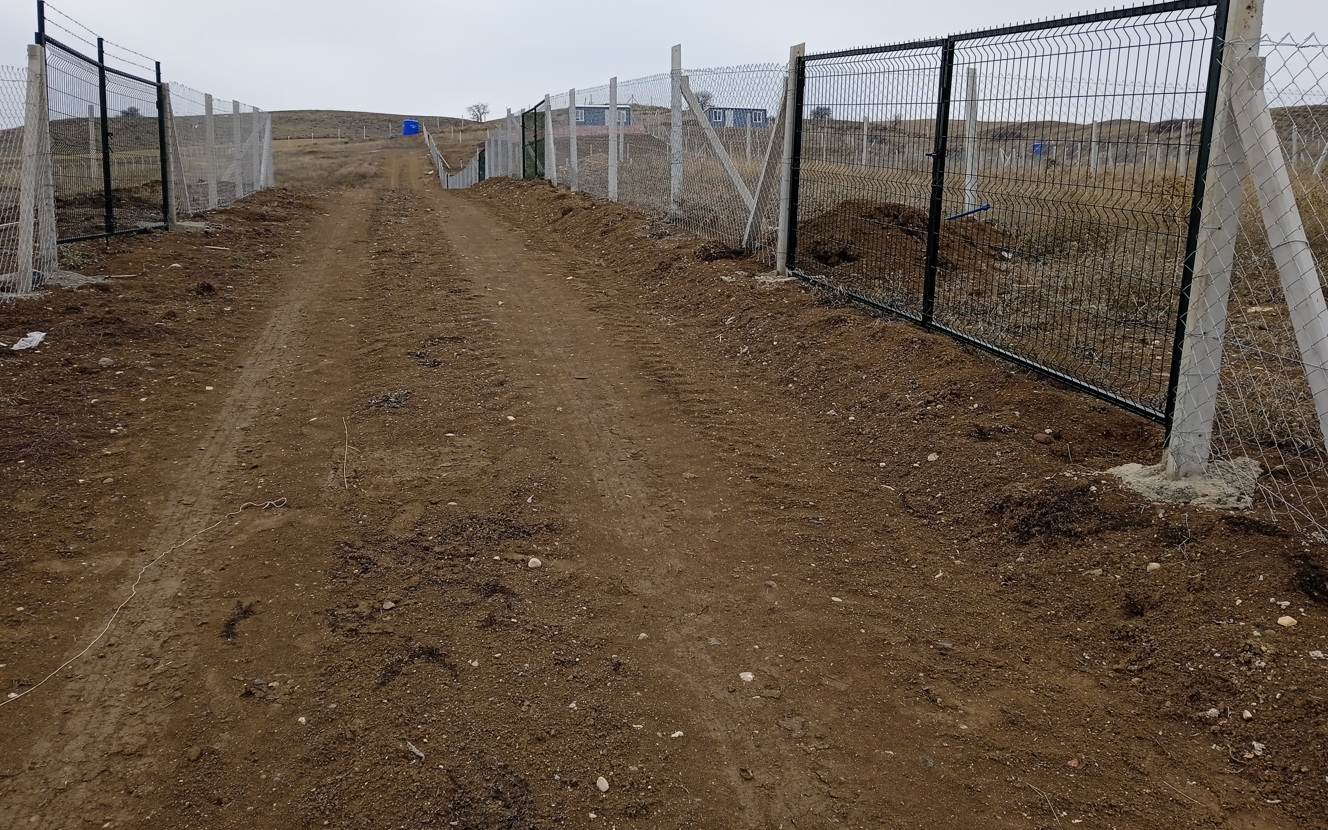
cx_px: 658
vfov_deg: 41.7
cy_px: 340
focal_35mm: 30
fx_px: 1086
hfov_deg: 62.9
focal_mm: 3.43
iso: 100
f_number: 2.2
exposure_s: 1/244
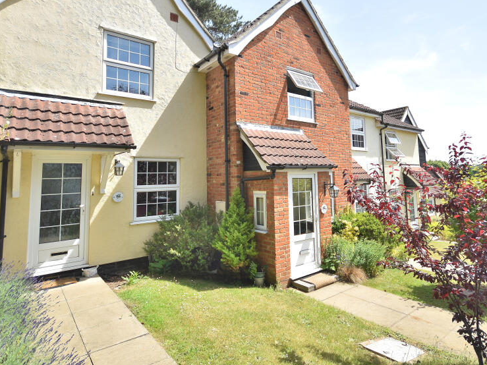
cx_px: 271
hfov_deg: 81.4
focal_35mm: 20
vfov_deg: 65.4
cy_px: 149
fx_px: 281
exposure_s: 1/400
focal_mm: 10
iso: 100
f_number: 4.5
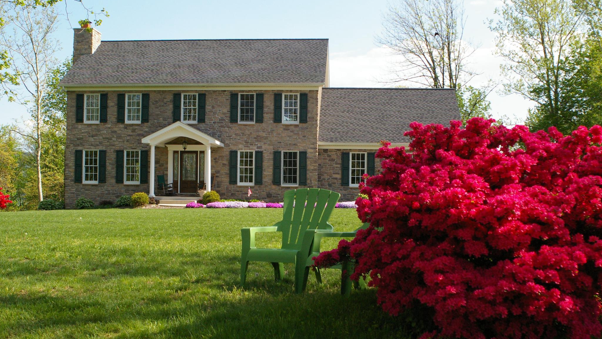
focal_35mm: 44
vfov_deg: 27.1
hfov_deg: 46.4
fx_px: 702
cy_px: 191
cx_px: 301
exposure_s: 1/750
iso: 800
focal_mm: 28
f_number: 8
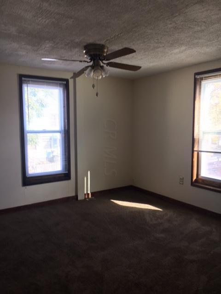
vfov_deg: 61.7
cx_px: 110
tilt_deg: -0.8
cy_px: 147
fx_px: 247
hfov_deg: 48.2
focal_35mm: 29
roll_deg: +1.2
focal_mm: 4.15
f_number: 2.2
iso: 25
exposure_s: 1/40
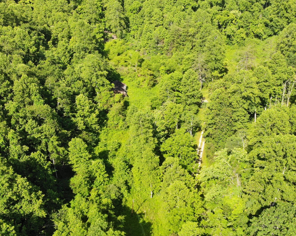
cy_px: 145
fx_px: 333
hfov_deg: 47.6
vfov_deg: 38.9
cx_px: 182
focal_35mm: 38
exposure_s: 1/343
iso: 100
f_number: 2.8
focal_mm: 4.5
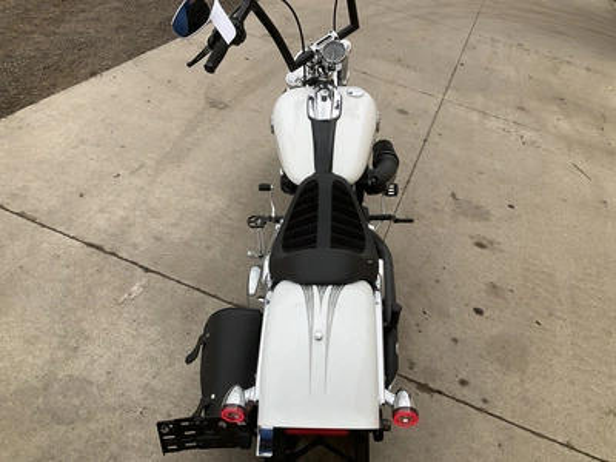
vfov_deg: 48.2
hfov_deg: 61.7
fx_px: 516
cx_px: 308
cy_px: 231
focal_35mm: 29
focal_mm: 3
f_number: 1.8
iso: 25
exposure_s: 1/367
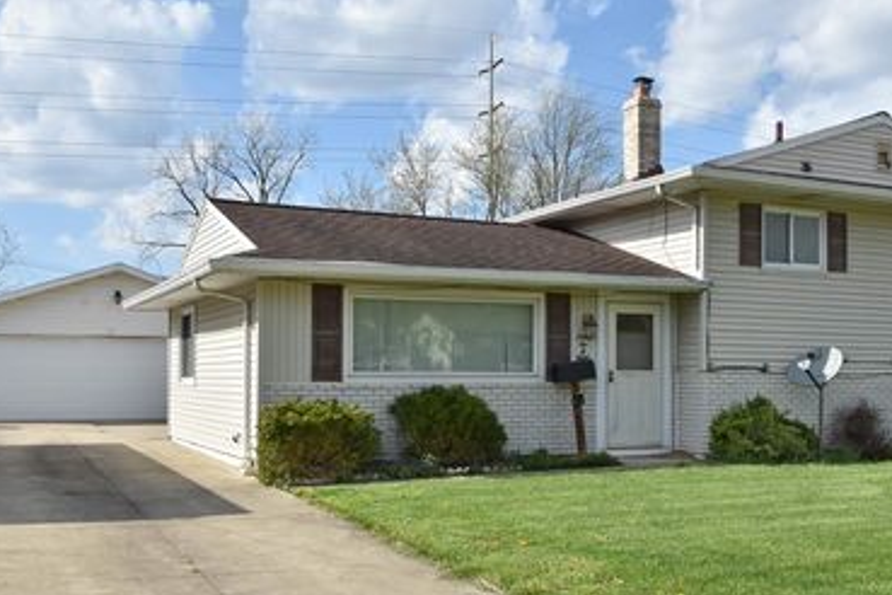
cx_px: 515
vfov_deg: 31.3
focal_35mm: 43
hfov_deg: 45.6
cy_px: 359
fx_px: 1057
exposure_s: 1/640
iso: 400
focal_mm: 21
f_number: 13
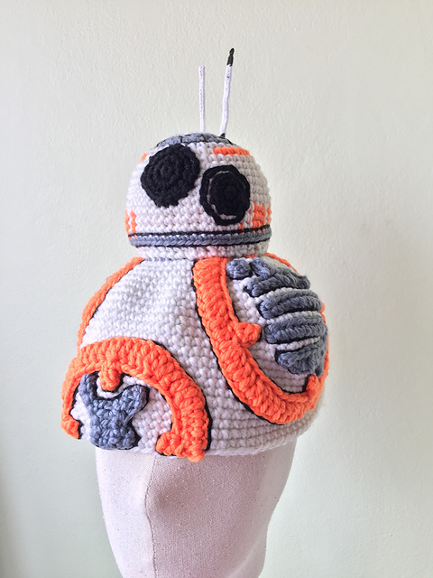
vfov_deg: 61.7
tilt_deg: -5.8
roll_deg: -0.7
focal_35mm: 29
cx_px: 216
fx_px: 484
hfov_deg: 48.2
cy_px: 289
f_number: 2.2
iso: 40
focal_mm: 4.15
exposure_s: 1/100
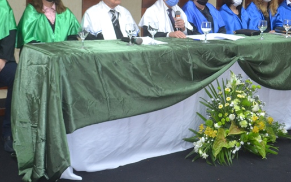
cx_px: 165
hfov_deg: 35.6
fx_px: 452
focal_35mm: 57
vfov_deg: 22.4
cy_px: 34
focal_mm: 24
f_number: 4
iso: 1250
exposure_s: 1/60
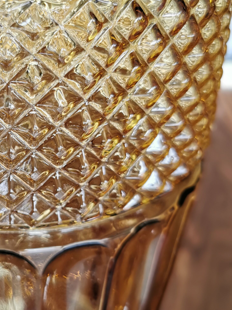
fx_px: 456
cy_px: 152
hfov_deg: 27.6
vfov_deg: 37.5
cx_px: 25
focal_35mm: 51
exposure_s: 1/100
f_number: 1.6
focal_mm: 5.56
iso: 80
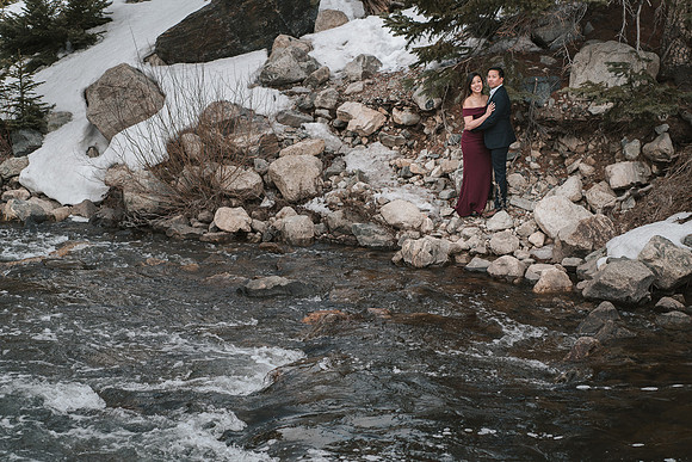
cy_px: 231
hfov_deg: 23.9
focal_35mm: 85
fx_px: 1634
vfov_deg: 16.1
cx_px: 346
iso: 50
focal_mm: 85
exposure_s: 1/1000
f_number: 2.8
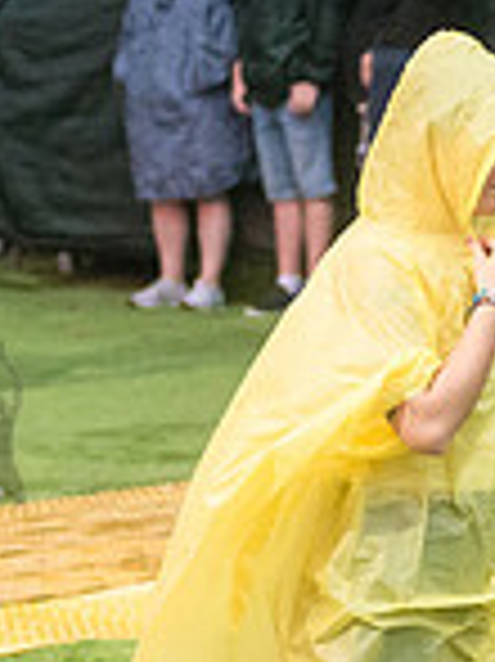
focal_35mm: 343
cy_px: 649
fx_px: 6549
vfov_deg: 5.8
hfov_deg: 4.3
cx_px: 645
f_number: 3.5
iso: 5000
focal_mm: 80
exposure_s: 1/800
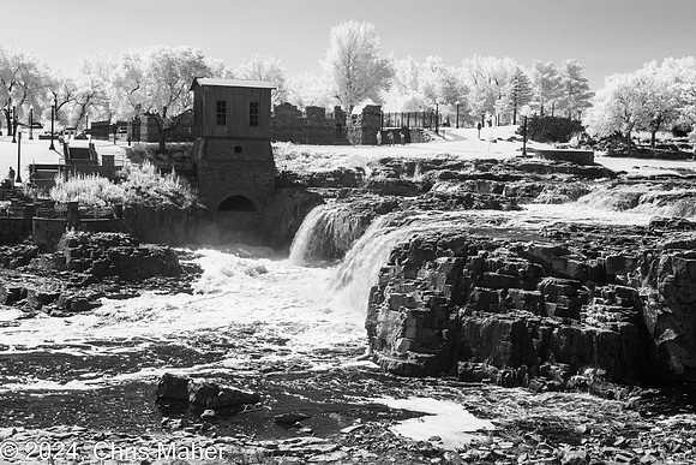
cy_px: 232
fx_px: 870
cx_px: 348
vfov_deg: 29.9
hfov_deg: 43.6
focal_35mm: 45
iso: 125
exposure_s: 1/40
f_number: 9
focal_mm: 45
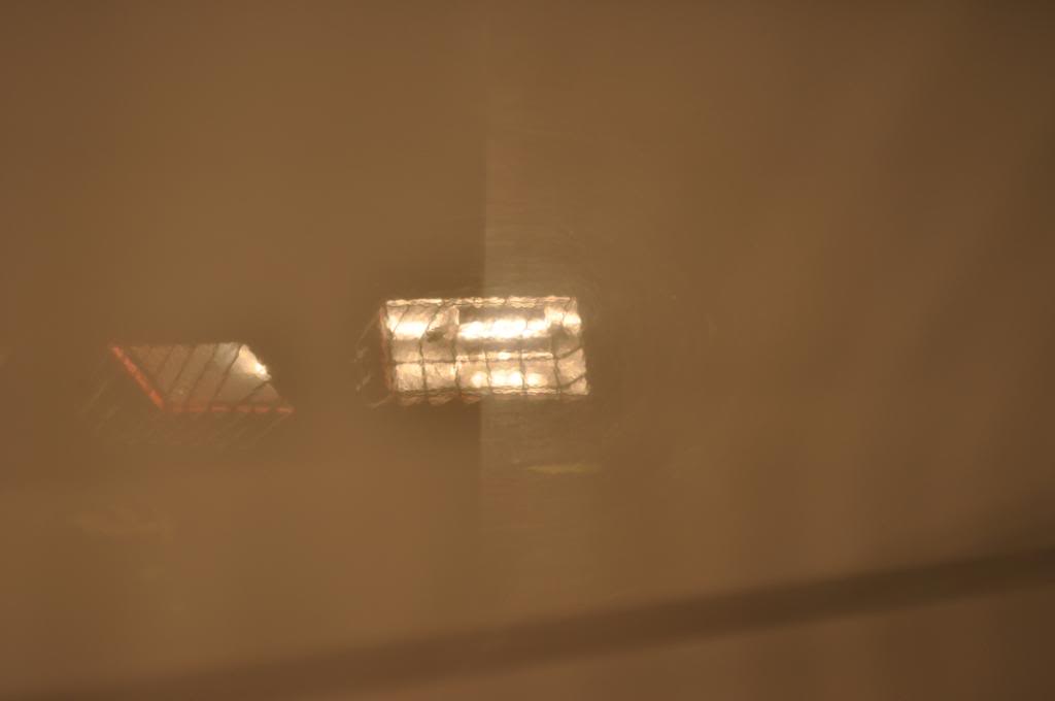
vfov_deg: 16.5
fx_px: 2415
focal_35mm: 82
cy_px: 350
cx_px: 528
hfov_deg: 24.6
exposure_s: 1/160
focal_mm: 55
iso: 200
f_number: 6.3
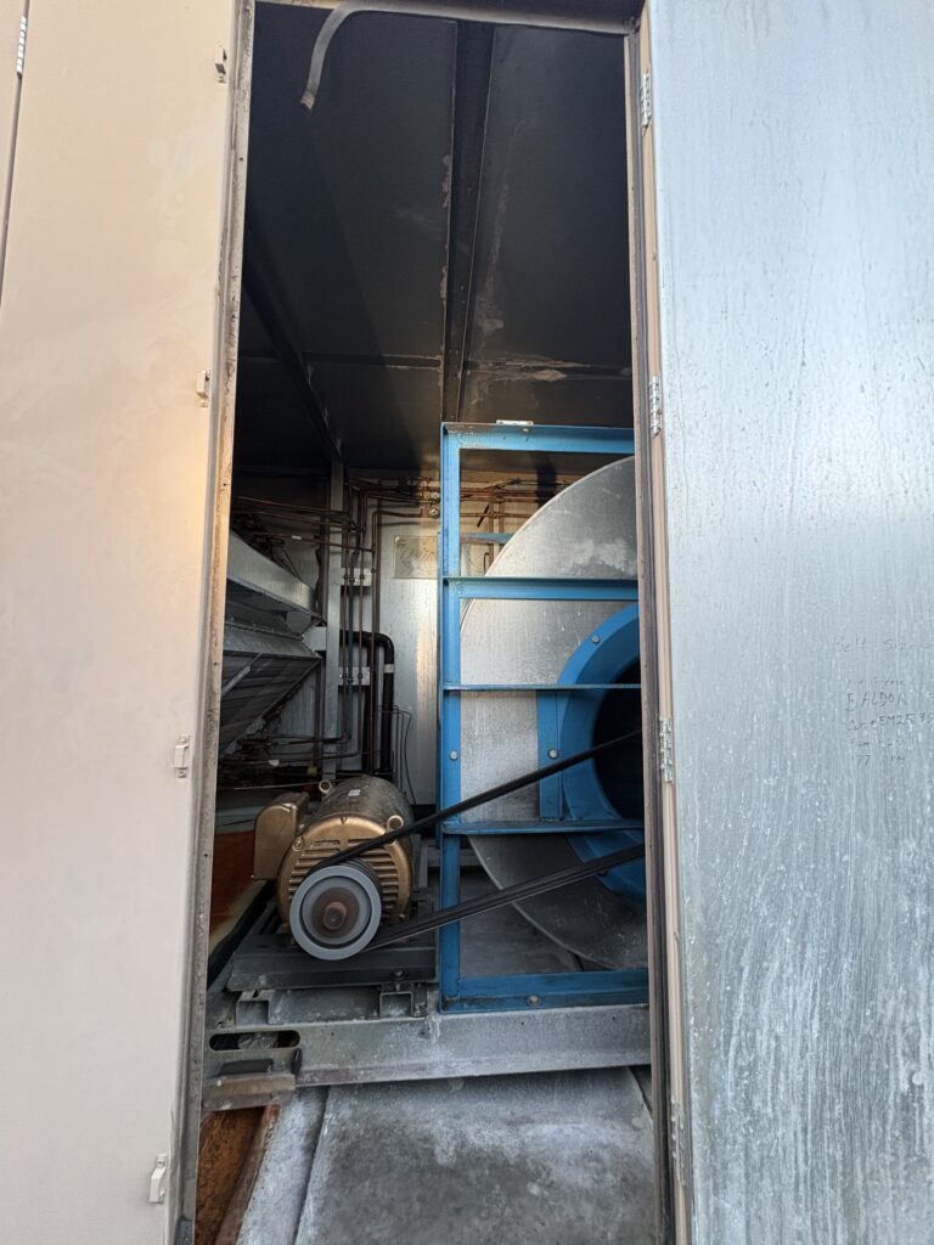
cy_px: 622
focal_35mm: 14
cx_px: 467
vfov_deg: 102.1
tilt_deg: +6.7
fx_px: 504
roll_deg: -0.2
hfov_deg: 85.7
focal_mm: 2.22
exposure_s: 1/60
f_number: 2.2
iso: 320
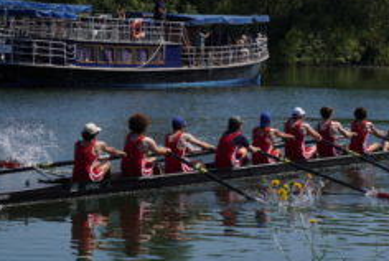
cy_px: 143
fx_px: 1513
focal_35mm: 140
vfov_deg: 9.8
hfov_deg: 14.6
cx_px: 165
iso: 100
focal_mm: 55
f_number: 13
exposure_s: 1/200
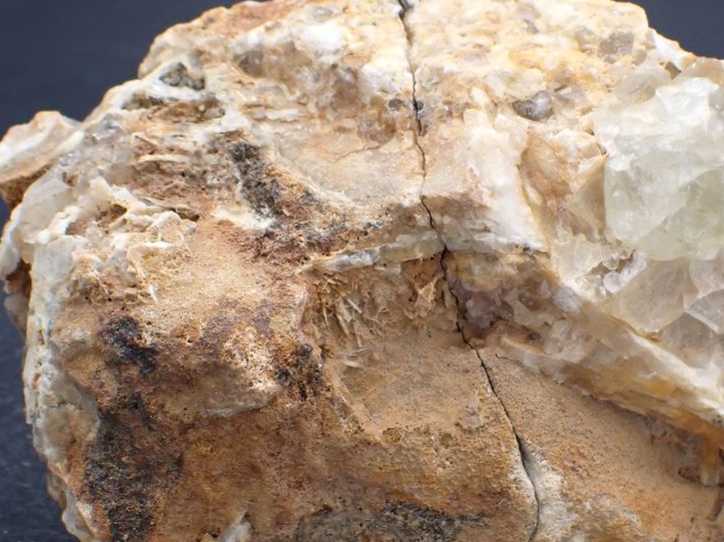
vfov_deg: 10.7
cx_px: 428
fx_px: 2885
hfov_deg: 14.3
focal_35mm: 138
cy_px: 312
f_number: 4.9
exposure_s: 1/400
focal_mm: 18
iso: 400
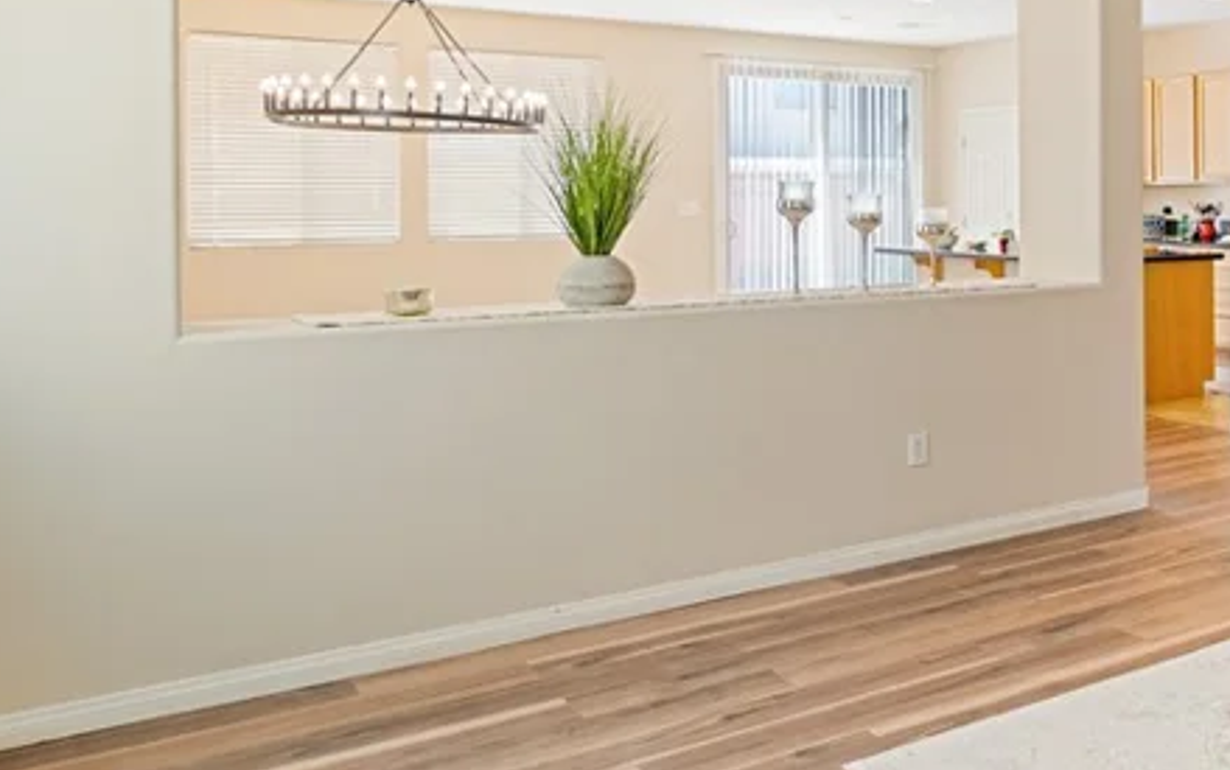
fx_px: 1275
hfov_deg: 41.4
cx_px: 1345
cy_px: 203
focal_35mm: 38
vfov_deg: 33.0
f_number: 2.8
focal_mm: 16
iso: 1600
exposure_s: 1/125
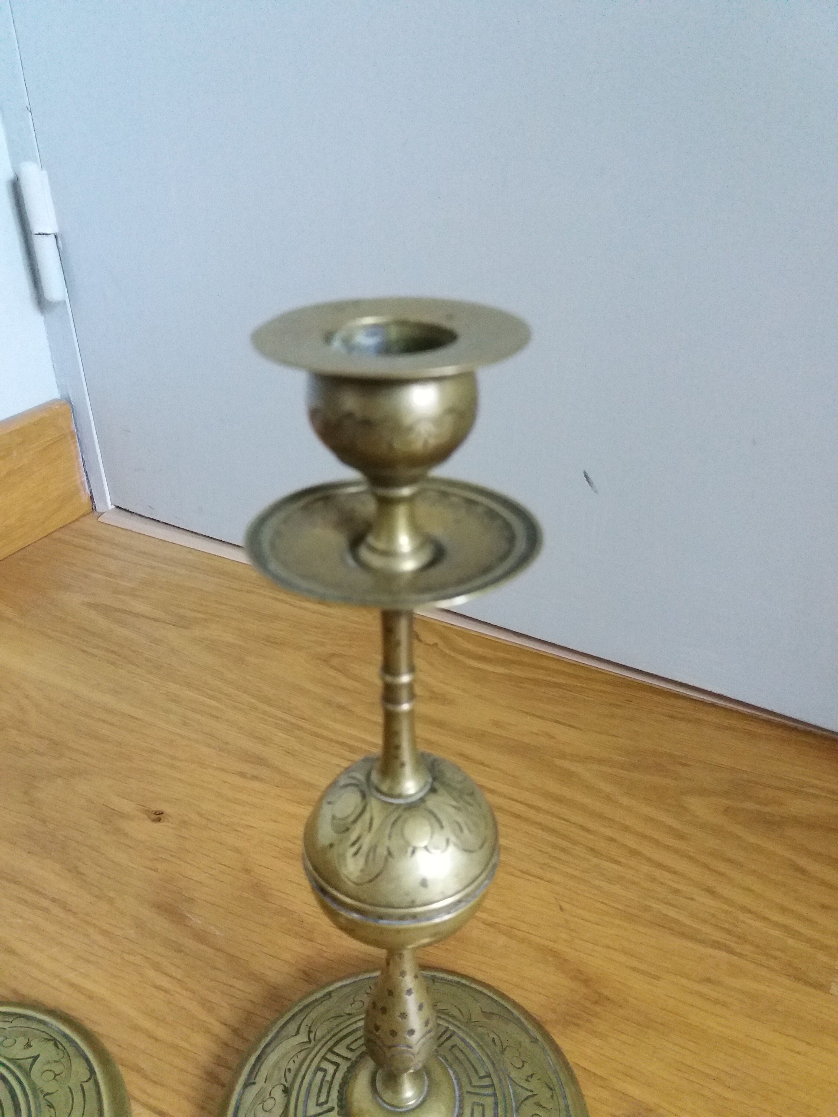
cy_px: 558
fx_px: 904
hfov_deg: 49.7
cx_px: 419
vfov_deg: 63.4
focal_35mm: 28
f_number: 1.9
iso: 500
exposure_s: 1/17
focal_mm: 3.7
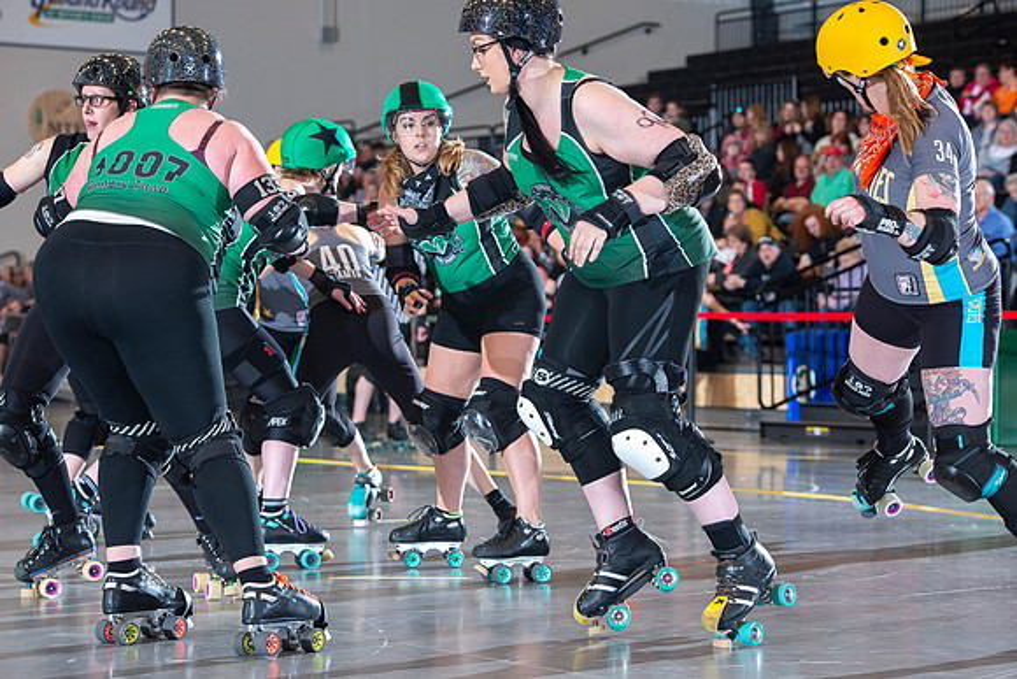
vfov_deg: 13.0
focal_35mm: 105
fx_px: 2967
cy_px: 340
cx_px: 508
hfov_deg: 19.5
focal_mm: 105
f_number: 5.6
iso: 640
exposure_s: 1/160
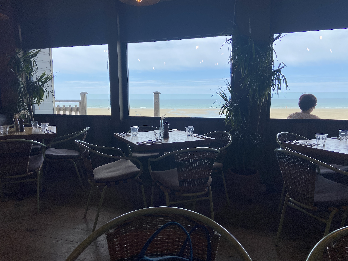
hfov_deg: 67.3
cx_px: 174
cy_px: 130
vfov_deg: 53.1
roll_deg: +0.4
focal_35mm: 26
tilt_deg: -6.5
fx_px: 261
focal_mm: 4.25
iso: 32
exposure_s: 1/1272
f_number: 1.8
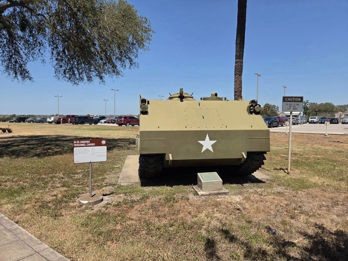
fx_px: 231
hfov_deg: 73.9
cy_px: 130
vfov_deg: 58.9
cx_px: 174
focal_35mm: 23
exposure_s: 1/4558
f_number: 1.8
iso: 80
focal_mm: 5.4
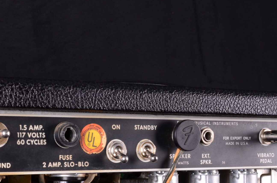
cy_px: 161
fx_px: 637
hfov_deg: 24.4
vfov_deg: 16.2
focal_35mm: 83
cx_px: 99
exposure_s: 1/200
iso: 200
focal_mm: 28
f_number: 13
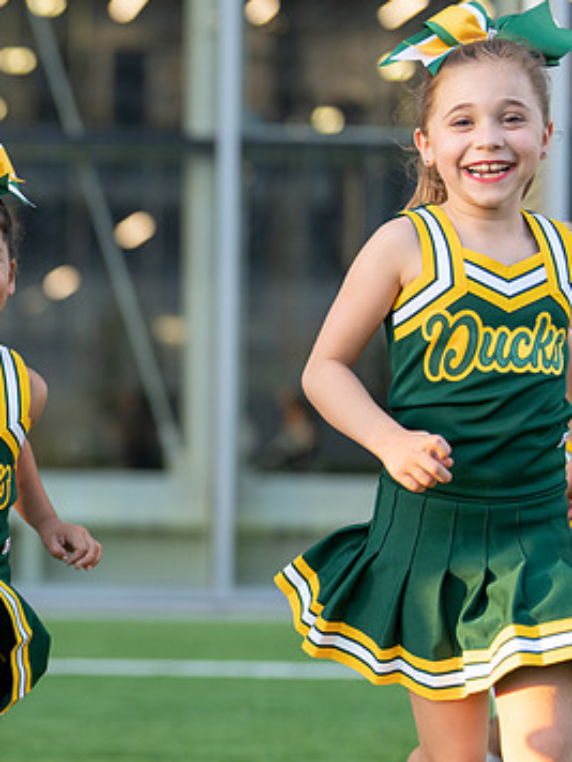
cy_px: 425
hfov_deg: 13.5
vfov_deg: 18.5
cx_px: -131
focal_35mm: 106
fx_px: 2335
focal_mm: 50
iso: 320
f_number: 1.2
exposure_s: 1/1250
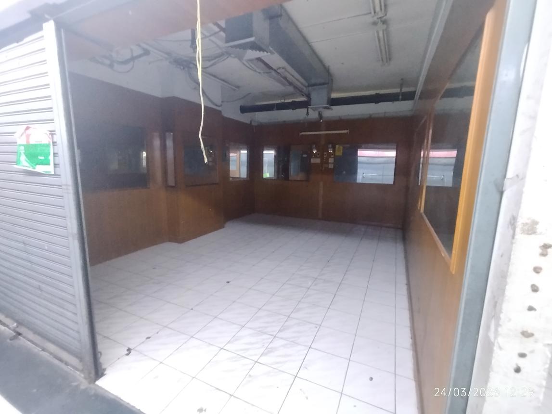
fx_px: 239
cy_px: 207
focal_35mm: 15
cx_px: 276
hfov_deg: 98.2
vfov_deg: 81.7
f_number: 2.2
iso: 800
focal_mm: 1.65
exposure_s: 1/17
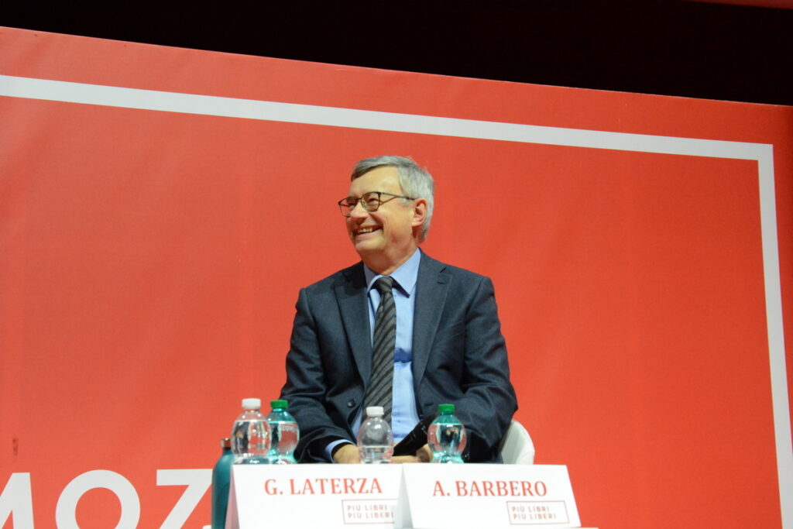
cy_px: 264
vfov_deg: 18.9
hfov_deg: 28.1
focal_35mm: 72
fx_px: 1586
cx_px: 396
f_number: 9
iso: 4000
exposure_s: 1/125
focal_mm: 48
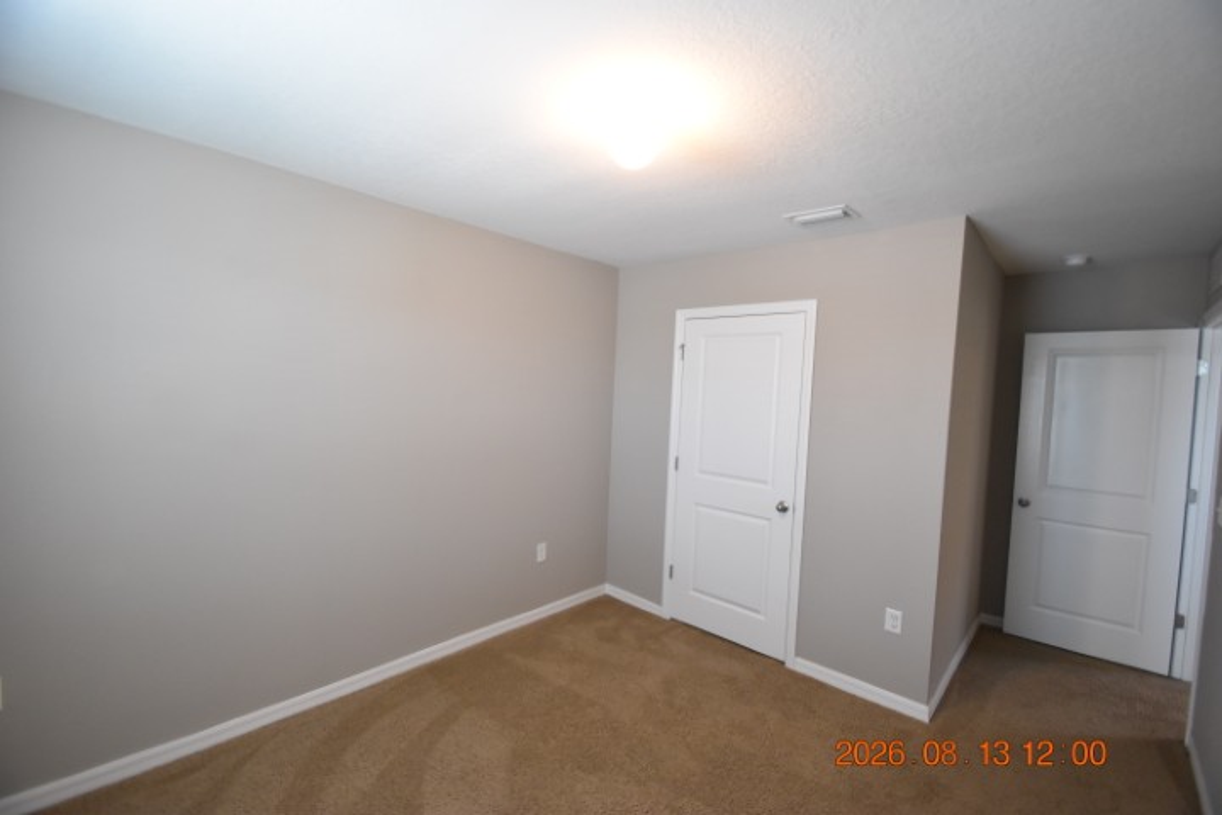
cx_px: 611
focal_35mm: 15
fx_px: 509
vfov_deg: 77.3
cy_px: 408
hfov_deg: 100.4
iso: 1600
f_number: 3.5
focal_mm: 10
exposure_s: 1/60
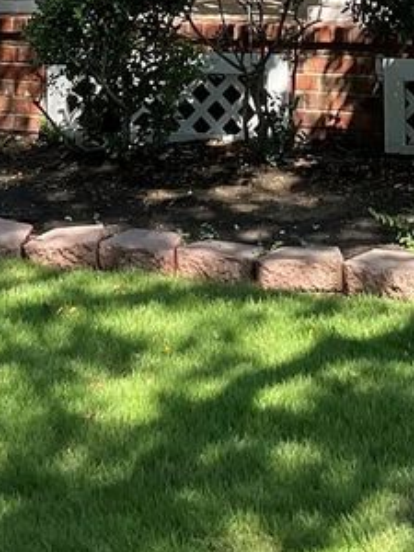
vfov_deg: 18.6
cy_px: -147
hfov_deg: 14.9
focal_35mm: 99
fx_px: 1579
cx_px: 311
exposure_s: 1/419
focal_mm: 3
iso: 16
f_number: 1.8
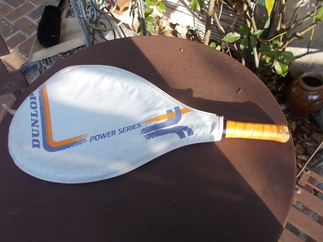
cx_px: 162
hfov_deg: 67.3
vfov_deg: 53.1
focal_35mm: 26
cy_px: 121
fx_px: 243
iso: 80
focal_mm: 4.6
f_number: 3.2
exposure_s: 1/250
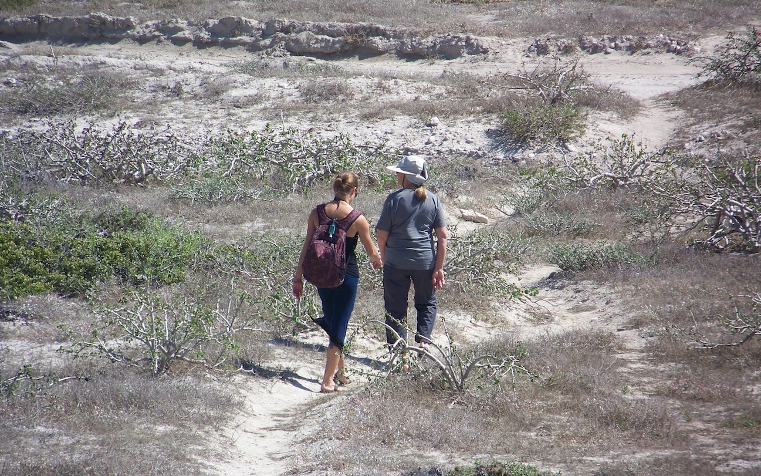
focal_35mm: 459
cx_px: 381
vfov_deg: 2.9
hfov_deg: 4.6
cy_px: 250
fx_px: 9521
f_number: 4.8
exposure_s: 1/320
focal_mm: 70.2
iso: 64
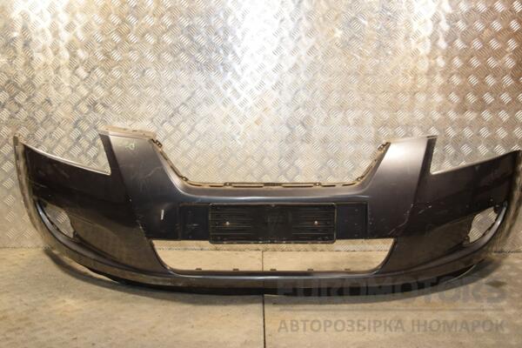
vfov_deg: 29.9
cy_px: 174
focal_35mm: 45
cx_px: 261
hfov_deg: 43.6
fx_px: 652
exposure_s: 1/200
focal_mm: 30
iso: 800
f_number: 5.6
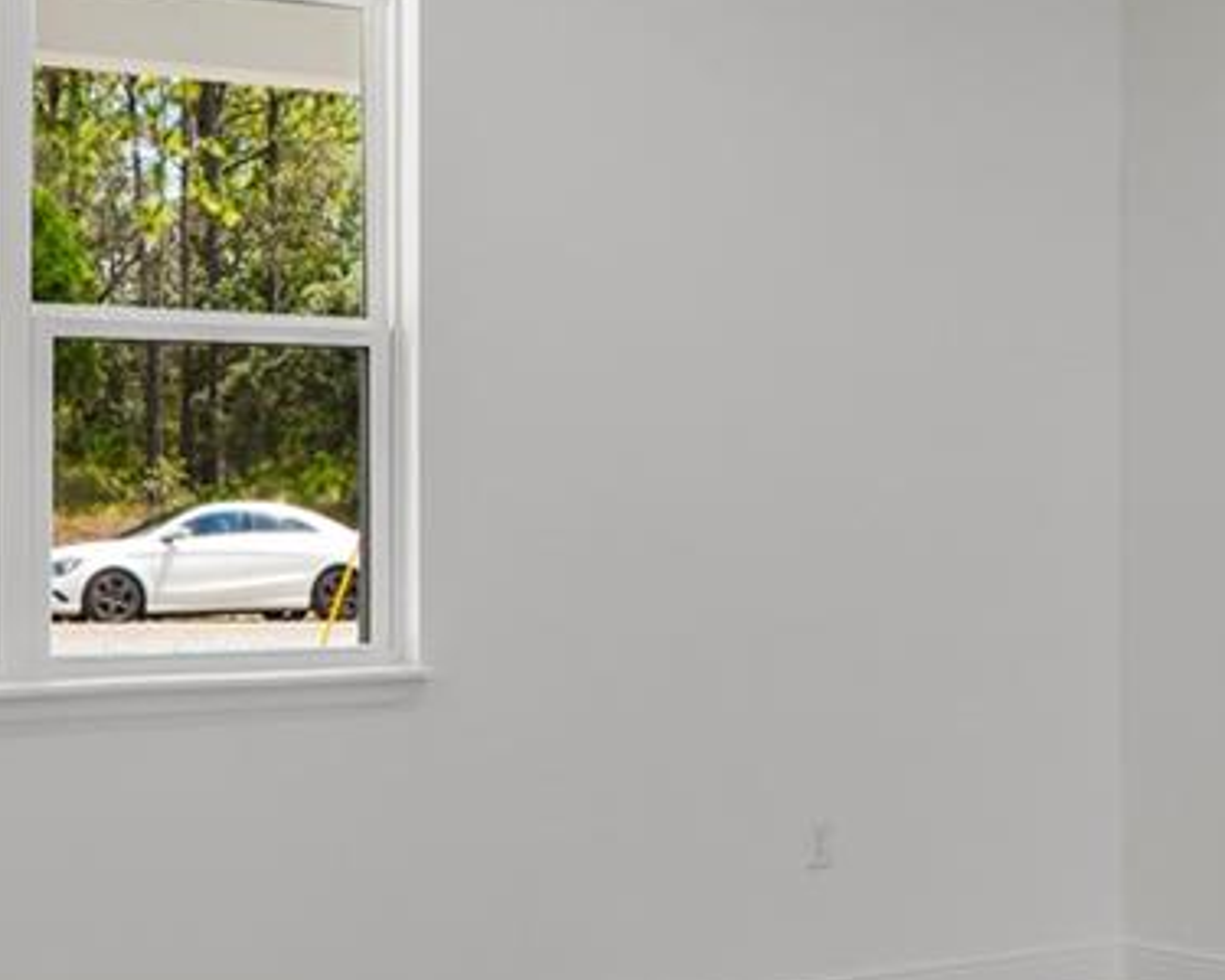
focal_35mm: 72
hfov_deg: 26.4
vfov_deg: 21.2
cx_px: 565
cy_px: 413
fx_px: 2610
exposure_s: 1/80
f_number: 2.8
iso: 100
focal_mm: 12
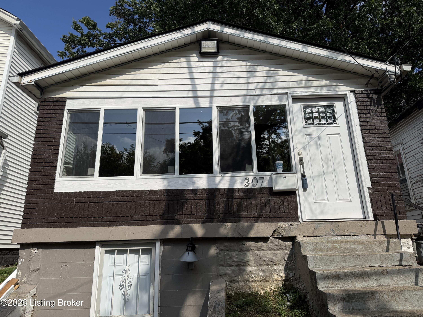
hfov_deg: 71.6
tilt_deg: +18.1
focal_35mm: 24
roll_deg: +1.5
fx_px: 293
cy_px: 158
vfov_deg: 56.8
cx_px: 212
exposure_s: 1/6173
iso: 80
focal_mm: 6.76
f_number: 1.78
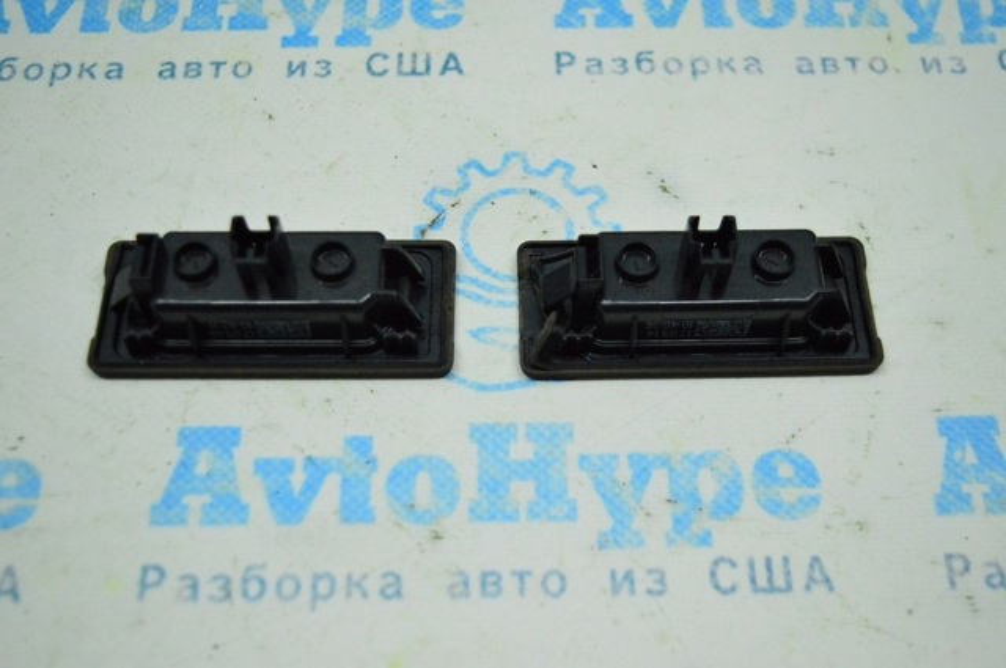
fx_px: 1256
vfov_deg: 29.8
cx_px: 503
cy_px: 334
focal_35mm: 45
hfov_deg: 43.7
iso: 6400
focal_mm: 30
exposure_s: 1/1000
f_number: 4.2
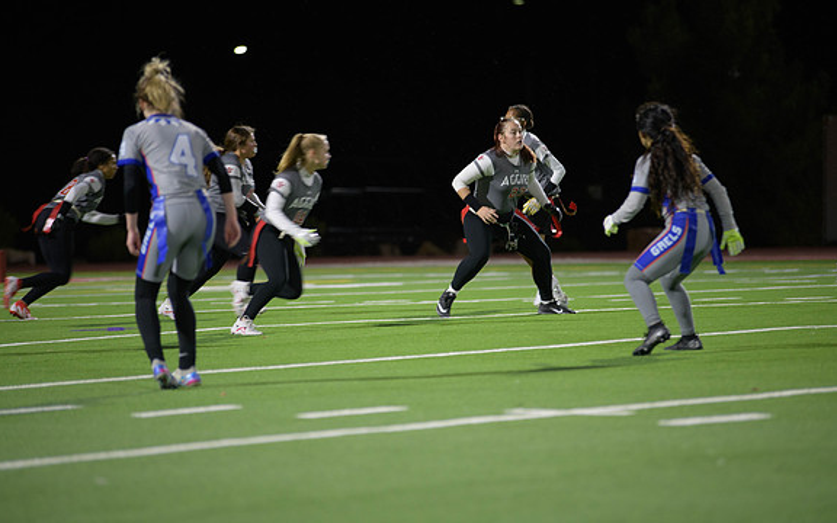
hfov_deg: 10.7
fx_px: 4448
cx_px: 417
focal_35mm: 195
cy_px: 246
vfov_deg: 6.7
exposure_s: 1/200
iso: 1100
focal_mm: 190
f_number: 2.8
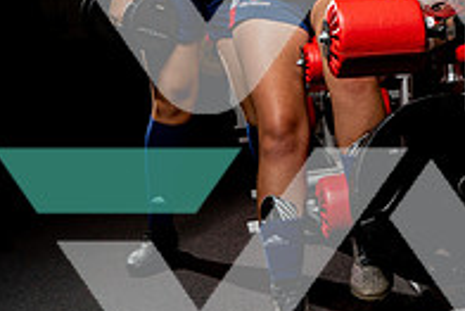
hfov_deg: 23.3
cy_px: -13
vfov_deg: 17.3
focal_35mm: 77
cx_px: 605
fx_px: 995
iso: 400
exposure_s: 1/250
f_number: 8
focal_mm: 26
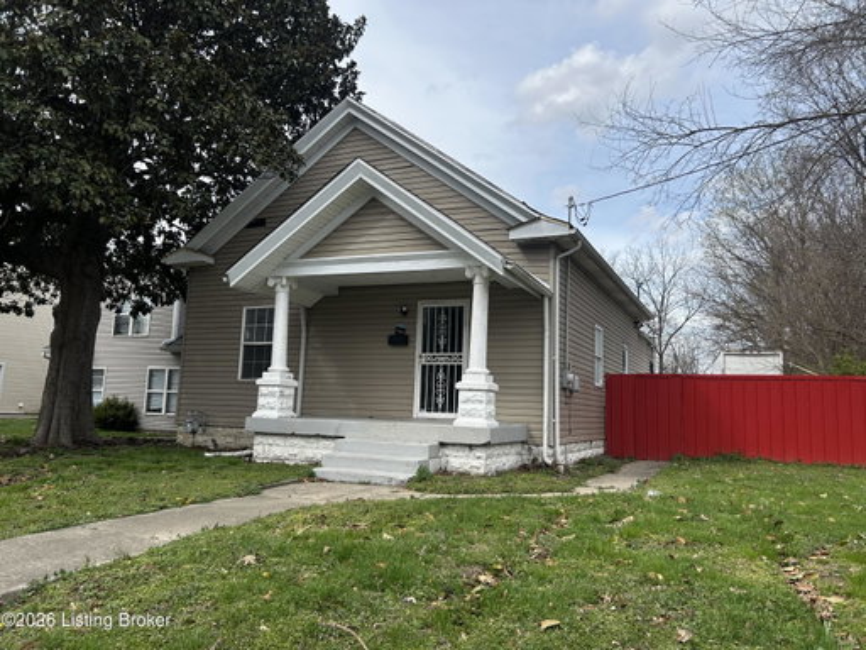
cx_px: 433
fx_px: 650
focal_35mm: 26
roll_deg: -1.9
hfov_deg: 67.3
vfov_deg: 53.1
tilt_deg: +7.3
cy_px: 325
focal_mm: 5.7
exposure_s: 1/2045
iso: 50
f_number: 1.5
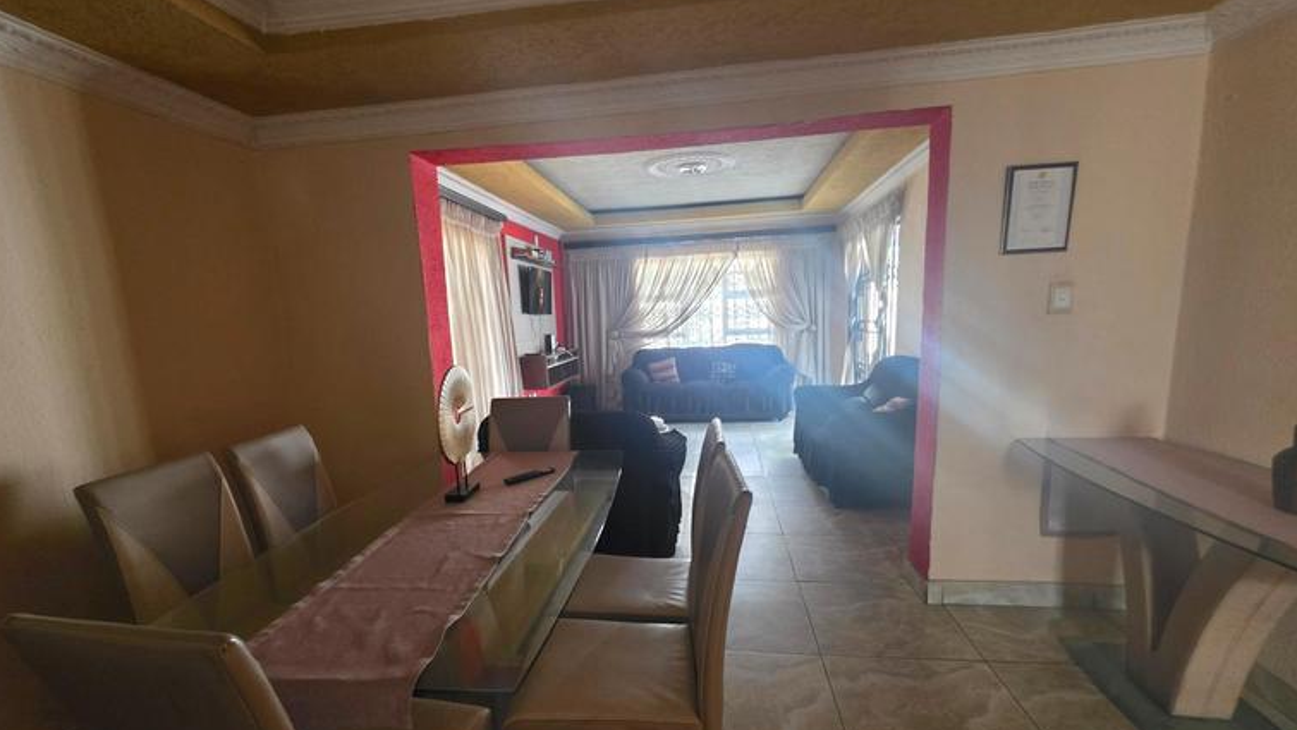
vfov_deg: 70.2
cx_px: 639
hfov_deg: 103.0
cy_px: 417
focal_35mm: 15
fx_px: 516
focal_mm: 2.2
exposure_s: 1/50.3
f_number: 1.9
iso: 640
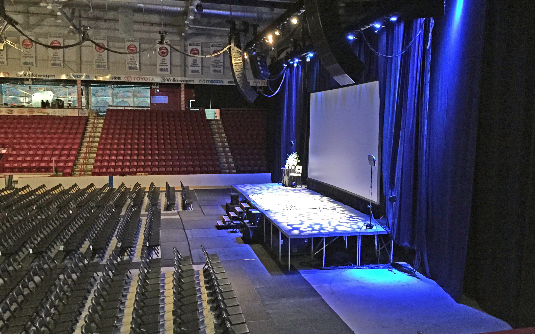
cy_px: 160
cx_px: 269
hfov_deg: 61.2
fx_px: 452
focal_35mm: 31
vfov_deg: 40.6
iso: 640
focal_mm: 4.15
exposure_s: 1/15
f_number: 2.2
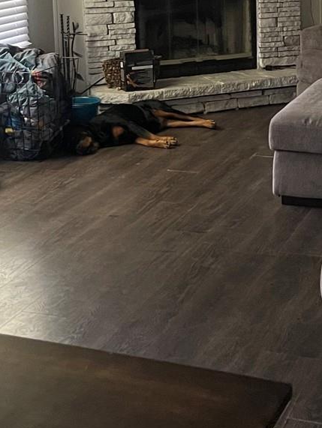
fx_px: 867
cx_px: 287
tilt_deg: -7.2
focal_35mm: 70
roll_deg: -0.5
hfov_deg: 20.6
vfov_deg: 26.8
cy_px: 41
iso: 640
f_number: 1.6
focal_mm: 5.1
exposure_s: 1/30
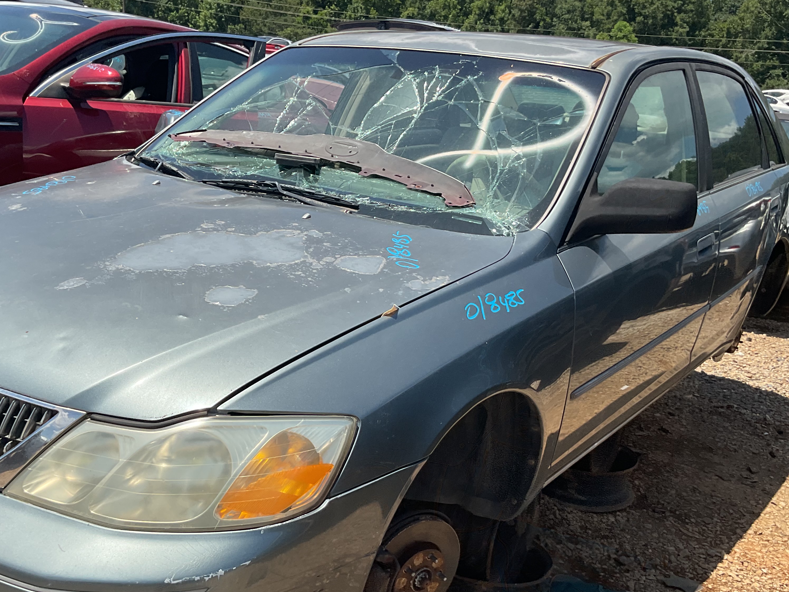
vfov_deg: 36.7
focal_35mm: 39
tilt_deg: -20.7
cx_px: 354
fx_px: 889
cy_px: 340
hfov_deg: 47.8
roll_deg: -6.6
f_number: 1.8
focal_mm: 3
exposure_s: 1/1577
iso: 16
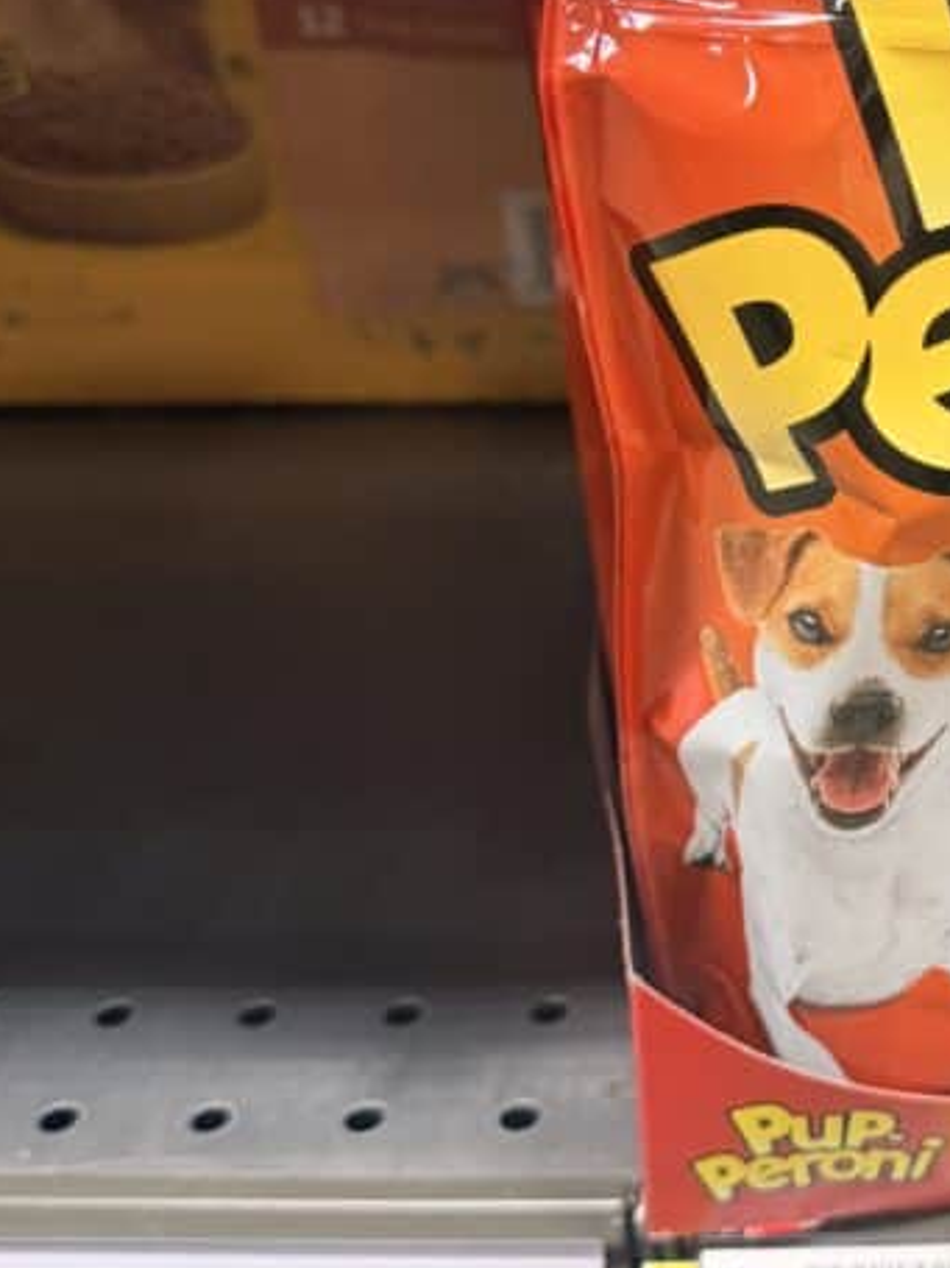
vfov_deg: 35.5
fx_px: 1977
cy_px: 608
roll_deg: -0.1
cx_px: 1056
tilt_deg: -31.5
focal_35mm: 54
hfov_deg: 25.0
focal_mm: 6.76
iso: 320
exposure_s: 1/60
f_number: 1.78
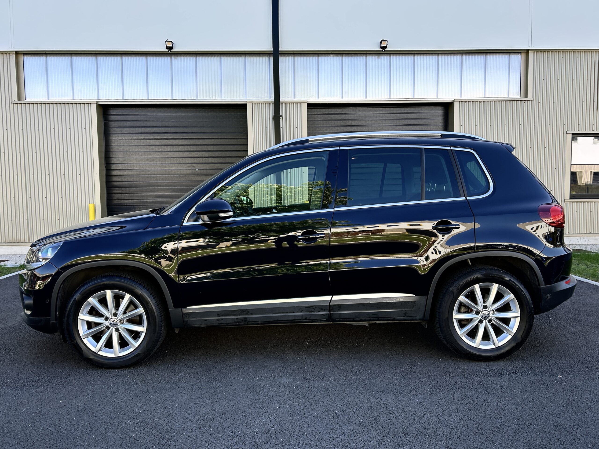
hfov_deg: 67.3
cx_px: 300
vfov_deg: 53.1
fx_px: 450
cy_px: 224
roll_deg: -0.2
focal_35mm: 26
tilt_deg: -2.8
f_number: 1.5
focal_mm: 5.7
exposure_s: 1/511
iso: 50
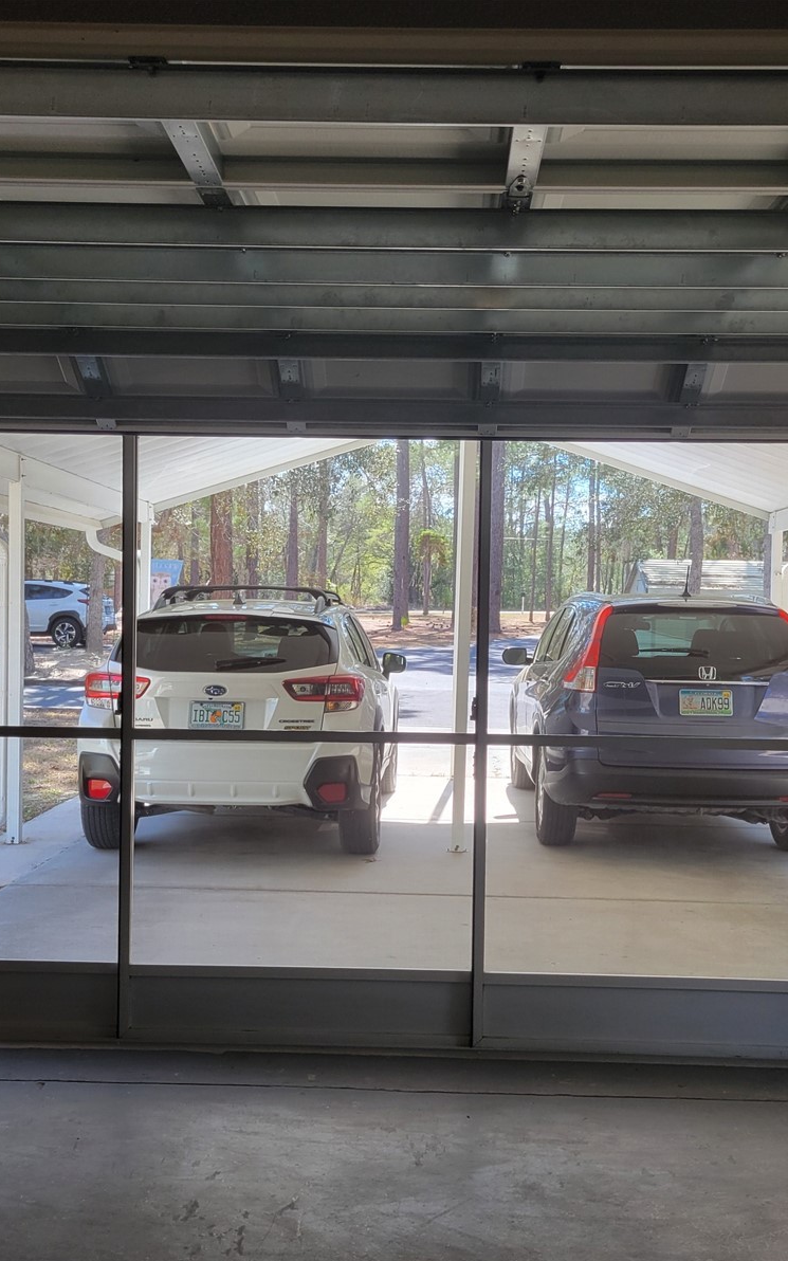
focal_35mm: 37
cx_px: 433
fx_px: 1271
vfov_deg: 52.7
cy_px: 634
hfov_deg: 34.4
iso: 40
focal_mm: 5.4
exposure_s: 1/120
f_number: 1.8
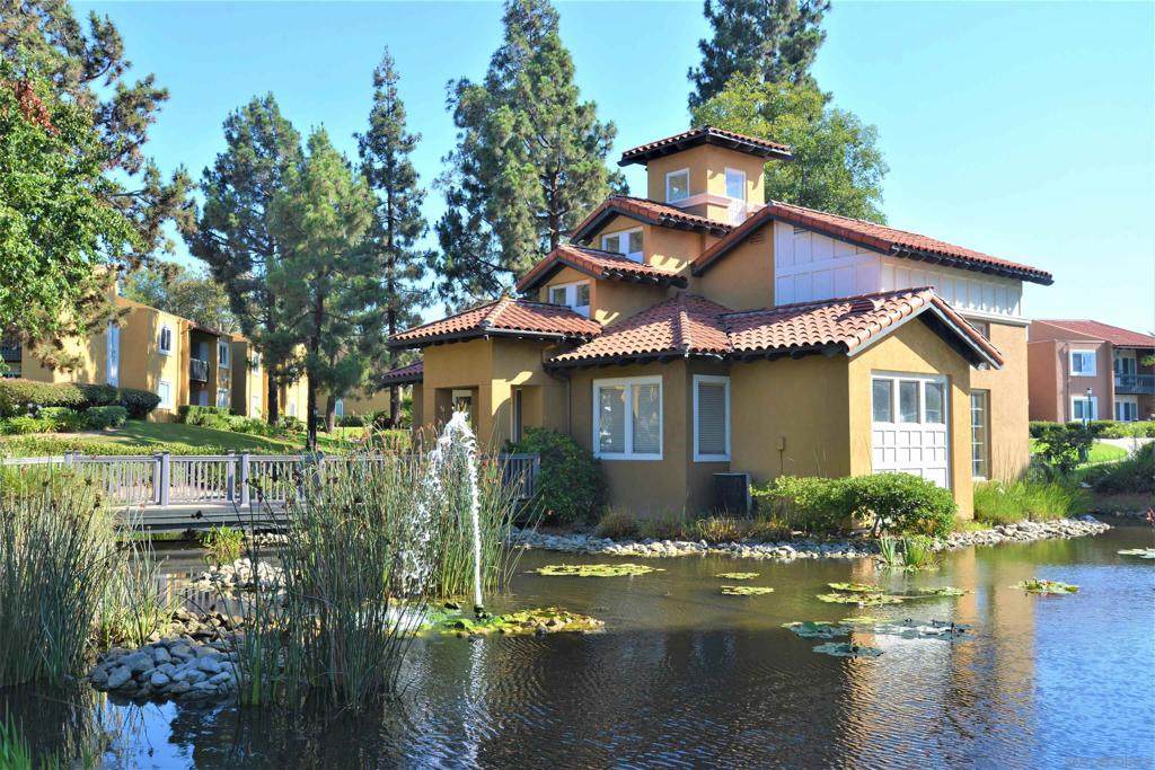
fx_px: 1027
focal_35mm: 32
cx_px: 578
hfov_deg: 58.7
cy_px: 385
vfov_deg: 41.1
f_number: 8
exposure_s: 1/250
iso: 160
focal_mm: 32
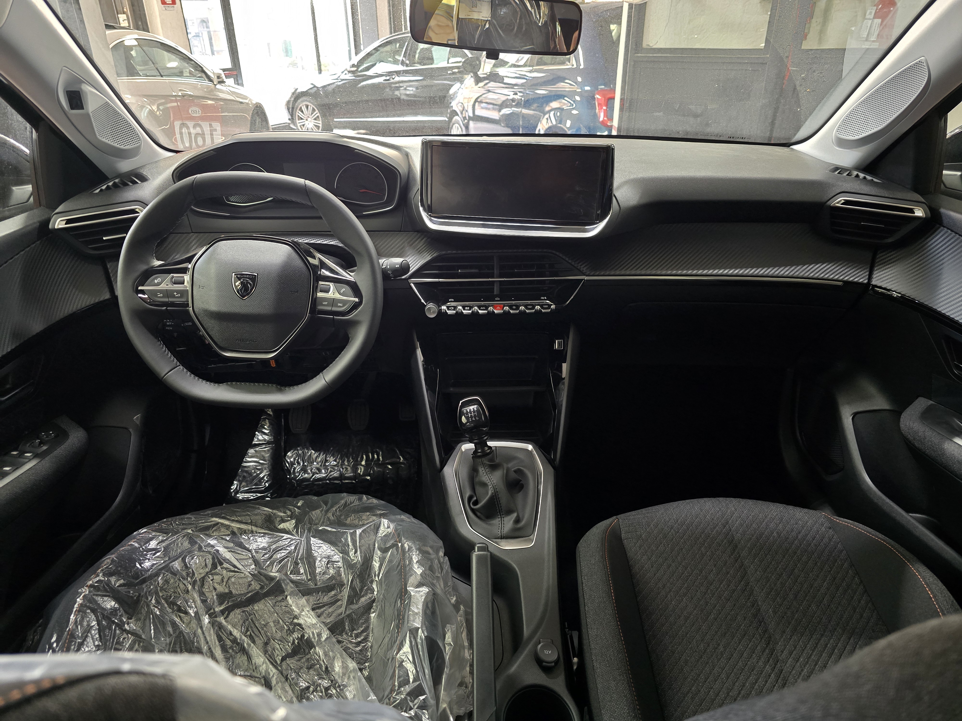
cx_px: 481
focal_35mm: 23
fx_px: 639
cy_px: 360
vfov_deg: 58.9
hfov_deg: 73.9
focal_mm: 6.3
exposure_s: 1/16.7
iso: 2000
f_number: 1.7
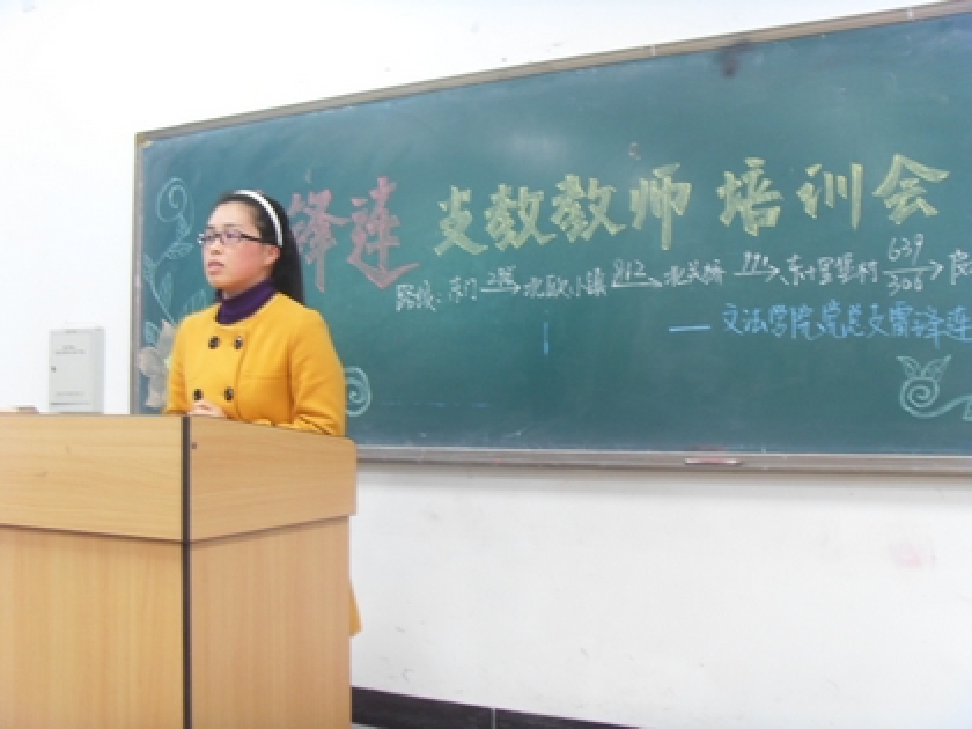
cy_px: 364
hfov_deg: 47.9
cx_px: 486
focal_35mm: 39
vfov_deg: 36.8
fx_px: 1095
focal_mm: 6.6
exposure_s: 1/6
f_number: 3.5
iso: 200
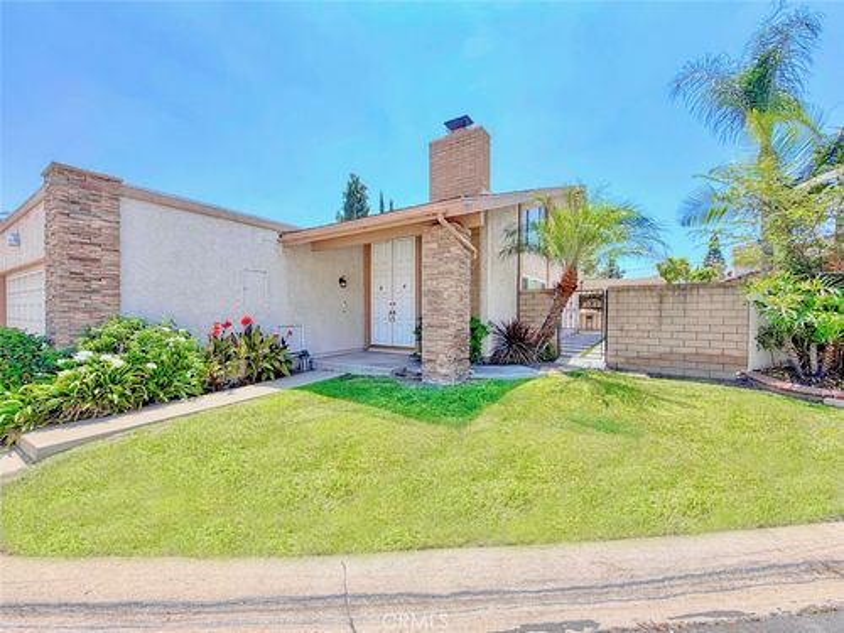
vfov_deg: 85.7
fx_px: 341
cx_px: 422
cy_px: 316
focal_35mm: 14
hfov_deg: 102.1
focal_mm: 2.22
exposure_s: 1/779
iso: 20
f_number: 2.2
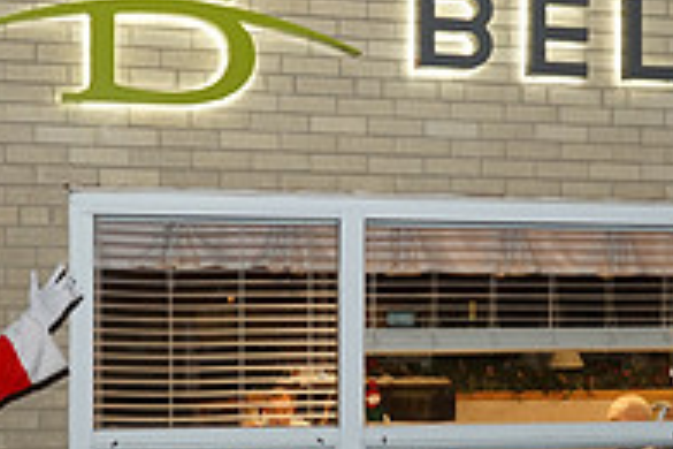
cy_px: 357
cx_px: 456
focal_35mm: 92
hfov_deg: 22.0
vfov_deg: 14.8
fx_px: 1720
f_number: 4.5
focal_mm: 31
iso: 1600
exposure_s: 1/80
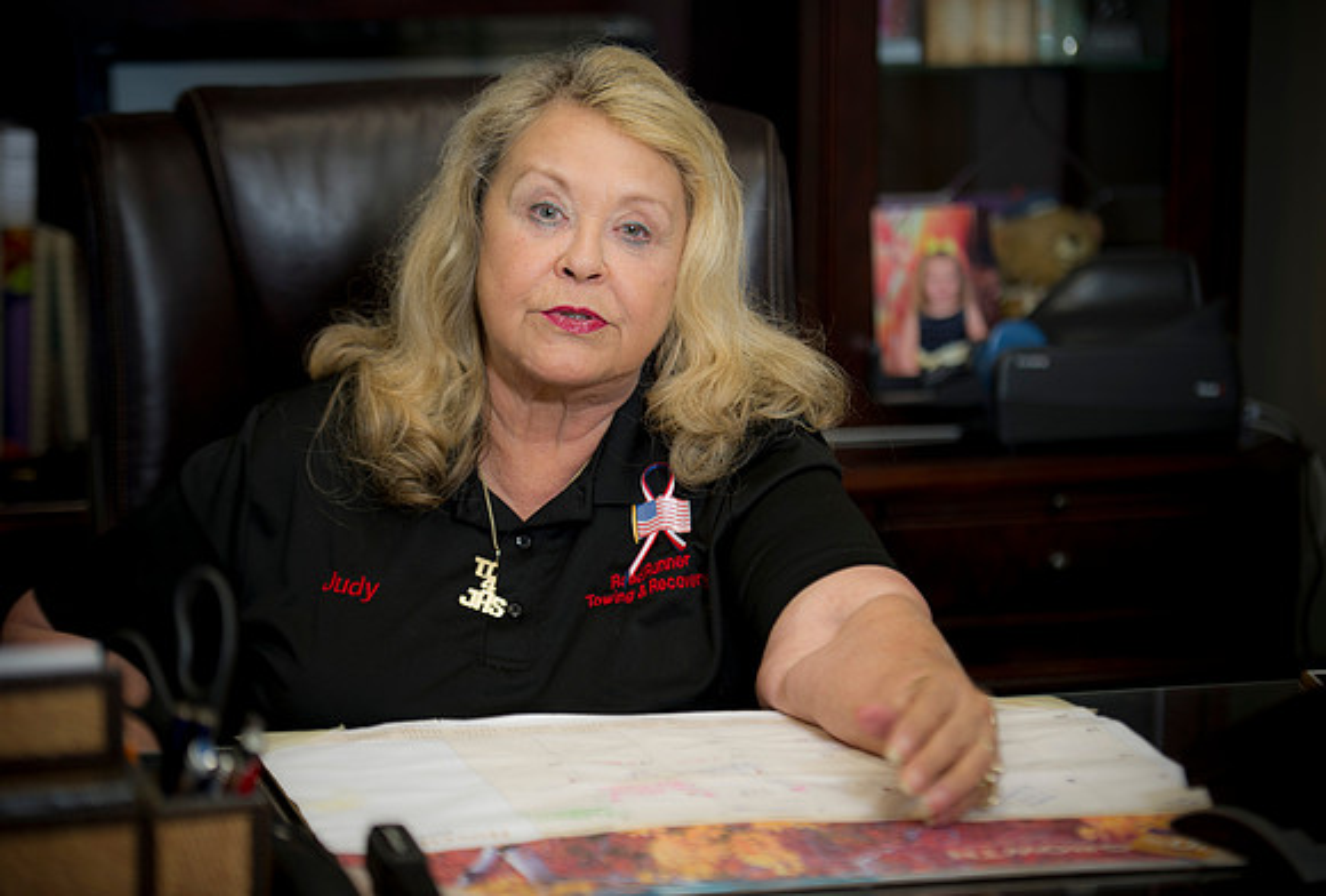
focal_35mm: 113
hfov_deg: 18.0
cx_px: 654
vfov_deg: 12.2
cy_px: 441
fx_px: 4180
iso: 400
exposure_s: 1/80
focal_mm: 110
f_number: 2.8
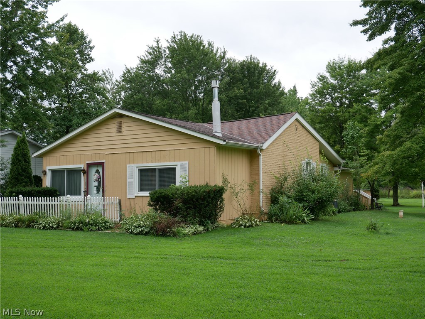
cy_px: 160
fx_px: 442
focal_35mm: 36
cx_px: 212
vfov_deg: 39.7
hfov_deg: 51.3
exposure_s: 1/320
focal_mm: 18
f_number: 6.3
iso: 200
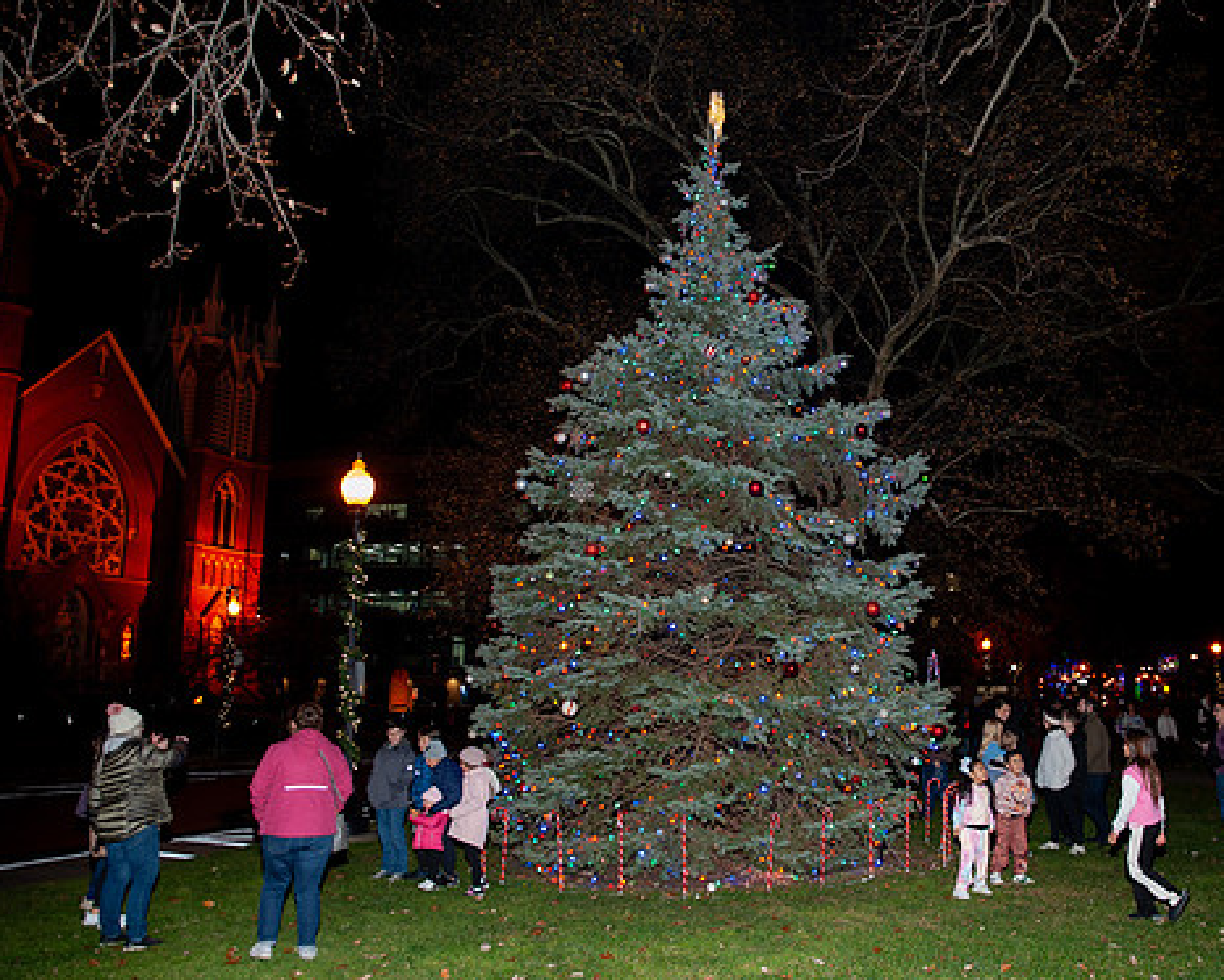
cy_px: 497
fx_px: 1015
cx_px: 735
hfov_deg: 61.7
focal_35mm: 28
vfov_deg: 51.5
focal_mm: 24
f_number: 3.5
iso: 1250
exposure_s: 1/125
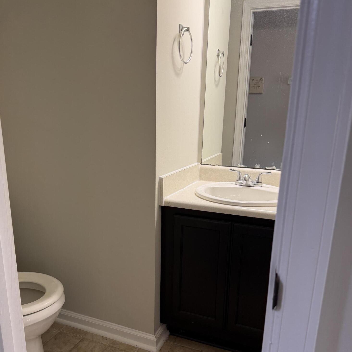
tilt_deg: -15.3
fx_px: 334
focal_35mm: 29
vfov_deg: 55.3
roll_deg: -1.5
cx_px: 180
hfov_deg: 55.6
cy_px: 209
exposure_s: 1/120
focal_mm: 6.76
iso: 200
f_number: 1.78
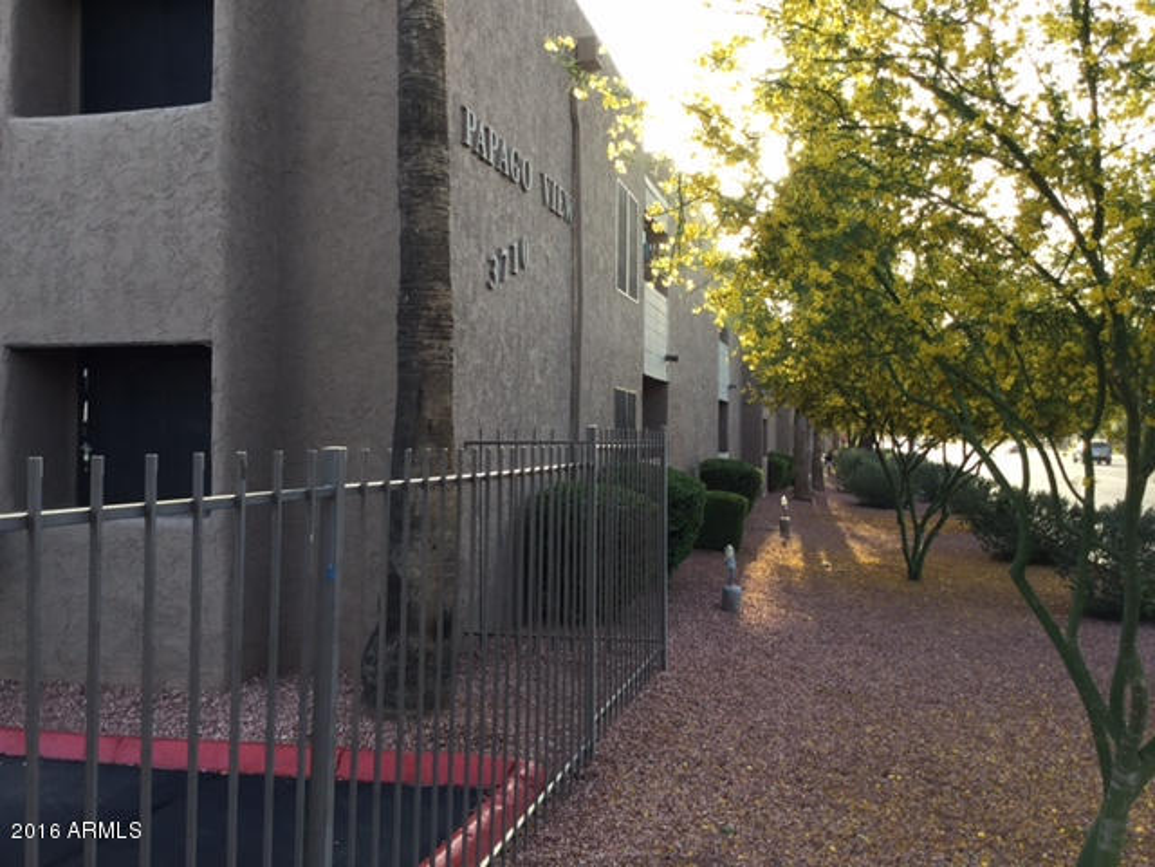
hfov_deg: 58.4
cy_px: 434
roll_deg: +0.2
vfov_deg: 45.4
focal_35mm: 31
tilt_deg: -1.0
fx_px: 1034
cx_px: 578
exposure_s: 1/152
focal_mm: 3.3
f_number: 2.4
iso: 25
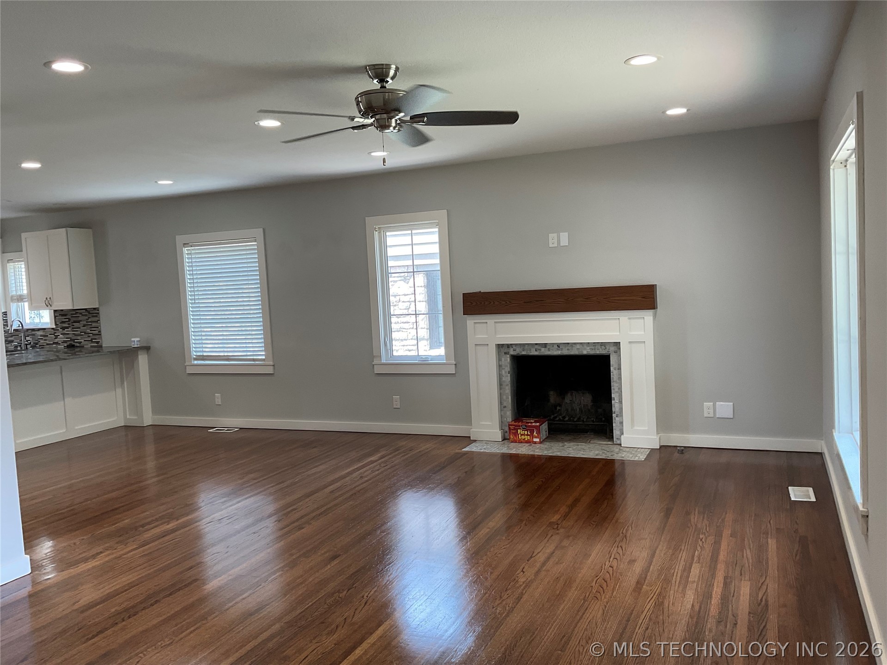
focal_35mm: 29
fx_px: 743
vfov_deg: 48.2
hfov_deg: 61.7
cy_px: 332
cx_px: 444
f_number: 1.8
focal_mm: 3
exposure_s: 1/60
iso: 40
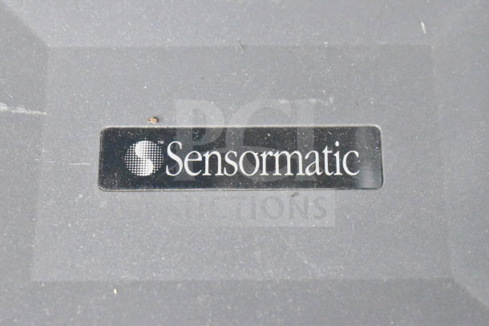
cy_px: 163
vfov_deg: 17.5
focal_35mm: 78
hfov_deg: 26.0
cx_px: 244
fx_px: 1060
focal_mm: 52
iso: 25600
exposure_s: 1/25
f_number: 5.6
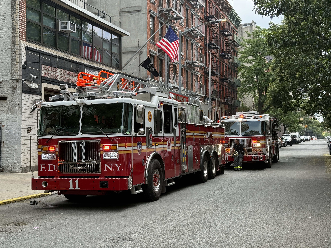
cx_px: 165
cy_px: 122
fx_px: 469
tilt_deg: +1.0
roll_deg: -0.1
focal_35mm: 49
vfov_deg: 29.7
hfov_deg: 38.9
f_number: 1.78
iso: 64
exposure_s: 1/1575
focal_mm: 6.76
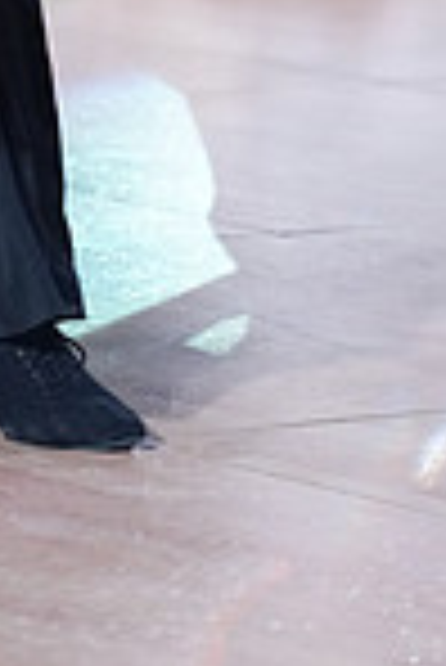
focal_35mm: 490
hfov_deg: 2.8
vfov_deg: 4.2
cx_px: -331
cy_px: -468
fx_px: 9084
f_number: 2.8
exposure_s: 1/400
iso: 2000
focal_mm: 125
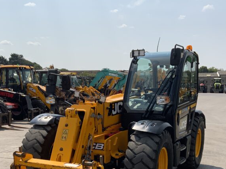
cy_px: 145
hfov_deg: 36.8
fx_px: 339
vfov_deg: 27.2
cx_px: 111
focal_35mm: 52
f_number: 1.8
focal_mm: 3
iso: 16
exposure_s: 1/2959
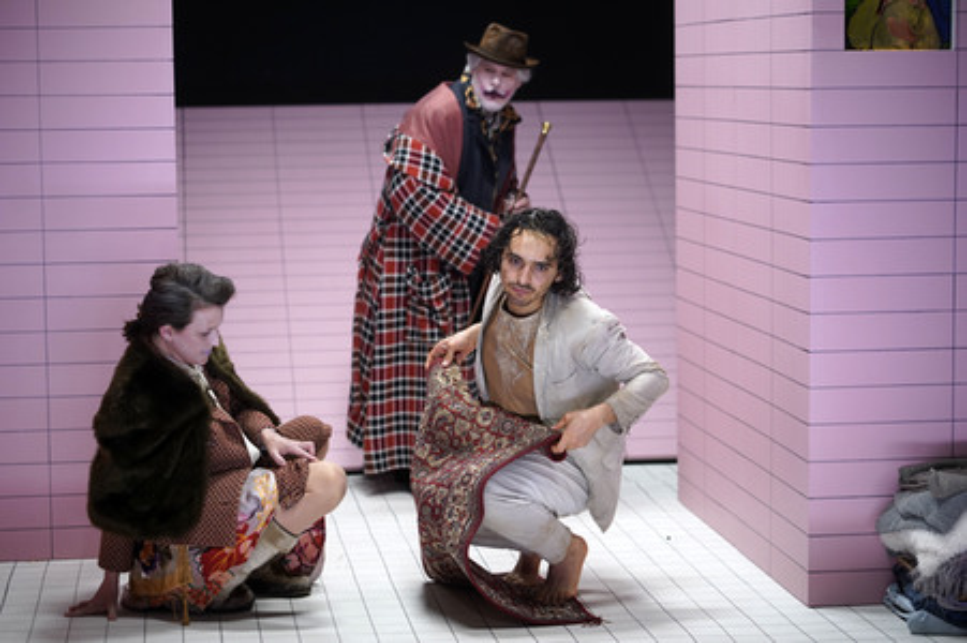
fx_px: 2281
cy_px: 322
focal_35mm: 85
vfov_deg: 16.0
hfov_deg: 23.9
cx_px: 484
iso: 1600
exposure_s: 1/200
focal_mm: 85
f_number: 2.2
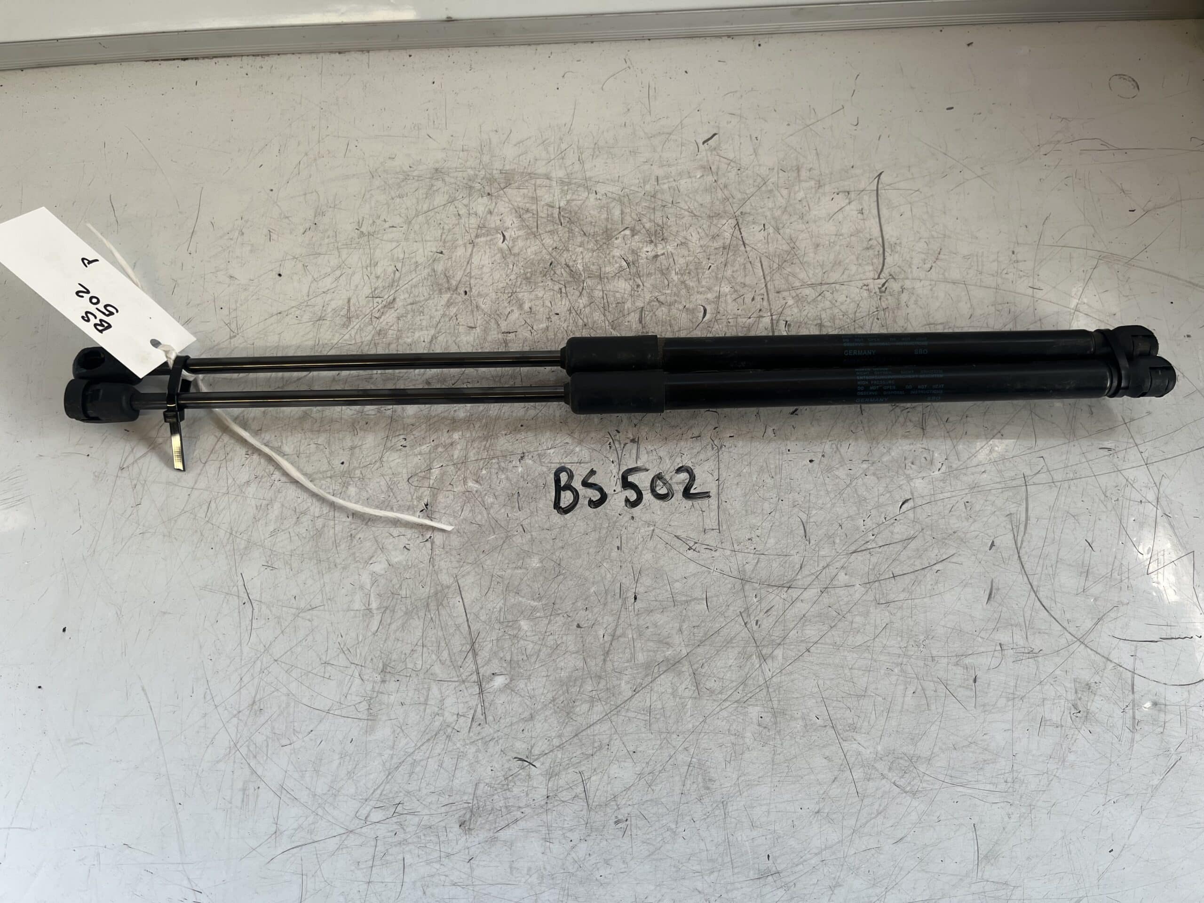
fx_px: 904
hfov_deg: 67.3
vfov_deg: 53.1
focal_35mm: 26
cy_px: 452
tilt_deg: -68.6
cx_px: 602
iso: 32
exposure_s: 1/133
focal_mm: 5.1
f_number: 1.6
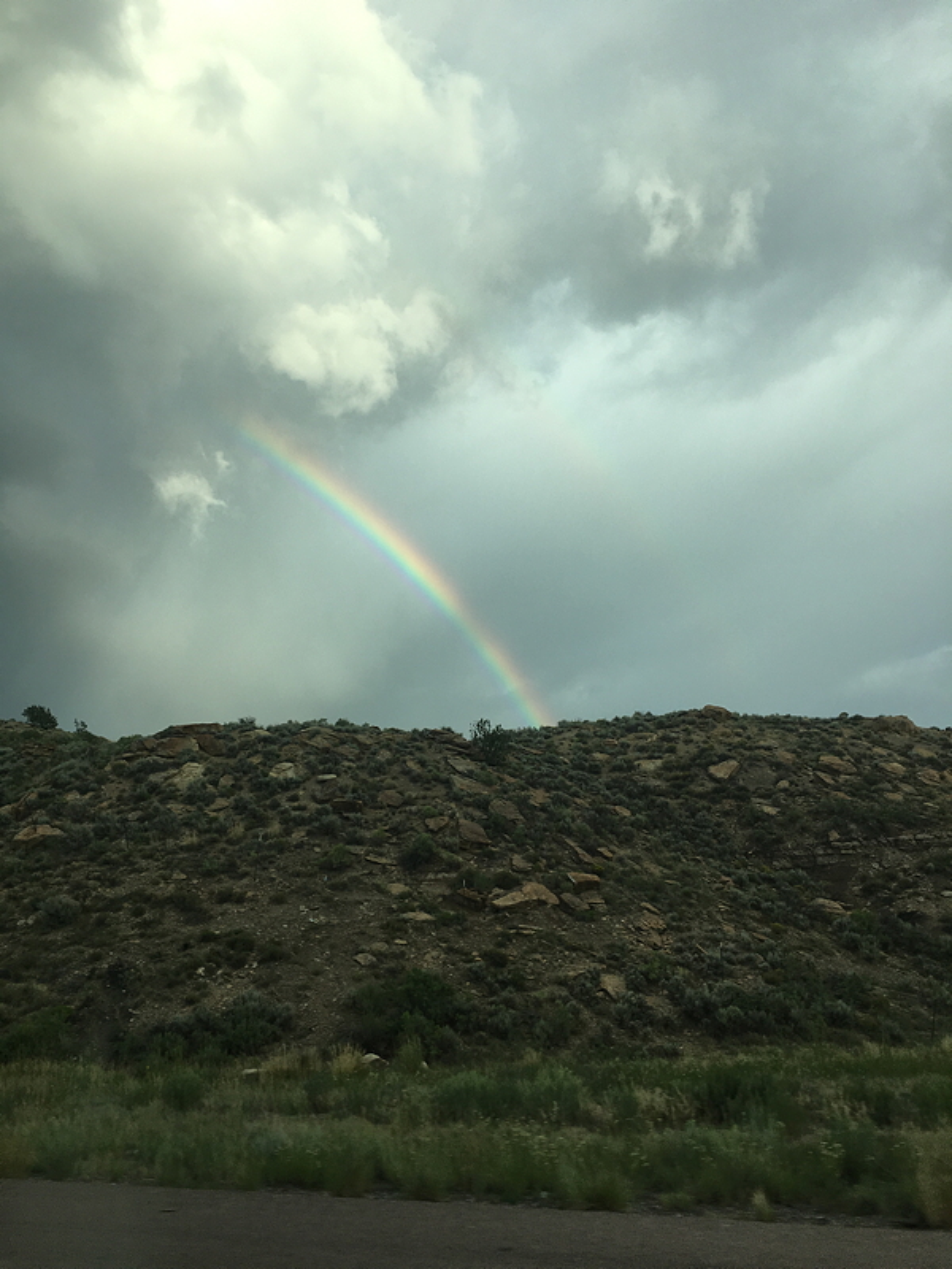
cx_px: 476
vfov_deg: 61.7
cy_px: 634
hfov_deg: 48.2
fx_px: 1063
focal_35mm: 29
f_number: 2.2
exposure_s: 1/591
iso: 25
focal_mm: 4.15
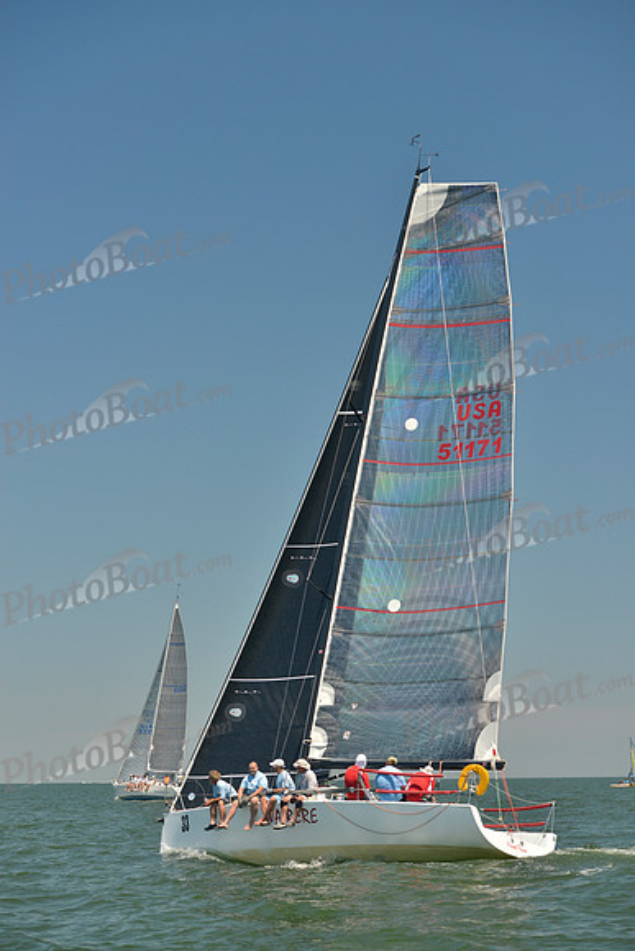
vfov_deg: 27.0
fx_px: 1983
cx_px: 318
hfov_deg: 18.2
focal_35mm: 75
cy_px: 476
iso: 200
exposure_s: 1/640
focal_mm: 75
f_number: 5.6
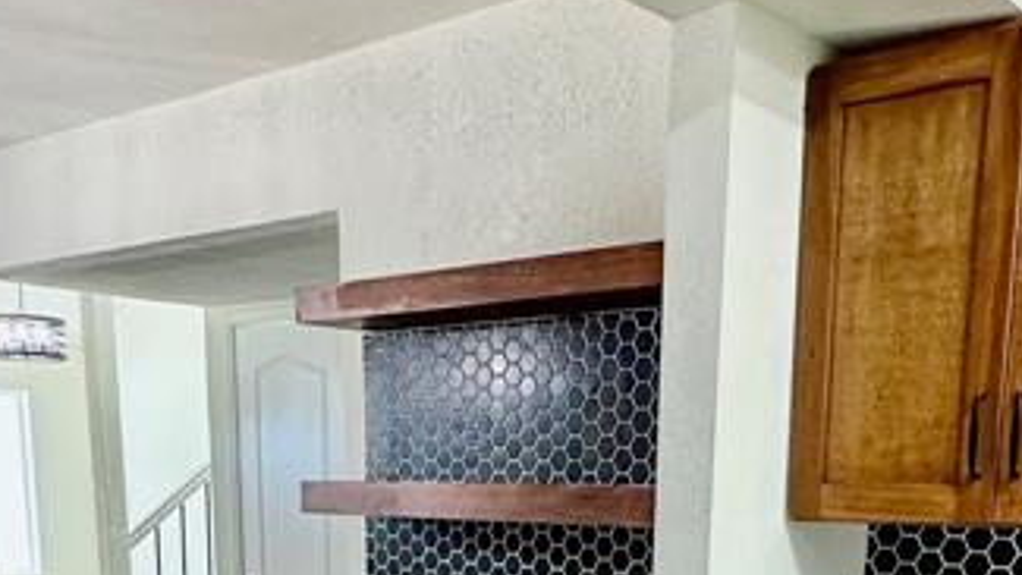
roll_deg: -0.9
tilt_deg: -13.9
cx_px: 563
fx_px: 1301
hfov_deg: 42.8
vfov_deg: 21.7
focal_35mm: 48
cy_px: 811
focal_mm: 2.22
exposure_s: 1/60
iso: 160
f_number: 2.2
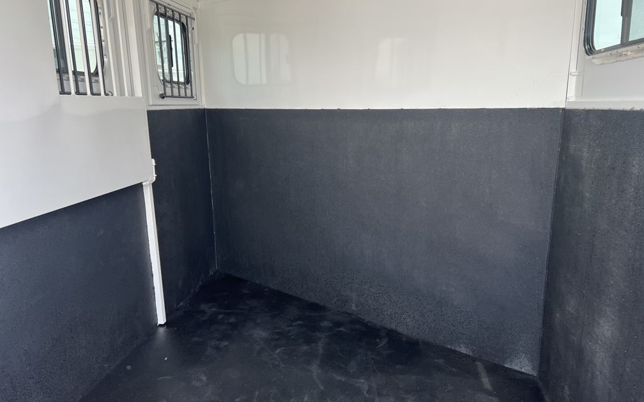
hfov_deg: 66.5
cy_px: 211
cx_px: 326
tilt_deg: -6.8
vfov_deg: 44.5
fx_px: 491
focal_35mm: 28
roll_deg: +2.9
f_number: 1.5
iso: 50
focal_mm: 5.7
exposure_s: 1/242
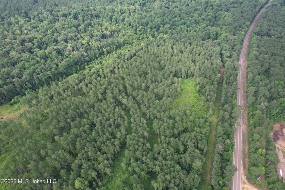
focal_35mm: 22
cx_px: 142
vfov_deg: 57.2
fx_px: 174
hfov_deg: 78.6
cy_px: 95
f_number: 2.8
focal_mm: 8.38
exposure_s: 1/350
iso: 100
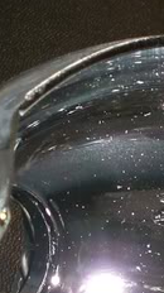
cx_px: 151
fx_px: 1419
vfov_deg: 11.6
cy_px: 312
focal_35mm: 183
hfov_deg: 6.6
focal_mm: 6.3
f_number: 3.1
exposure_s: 1/60
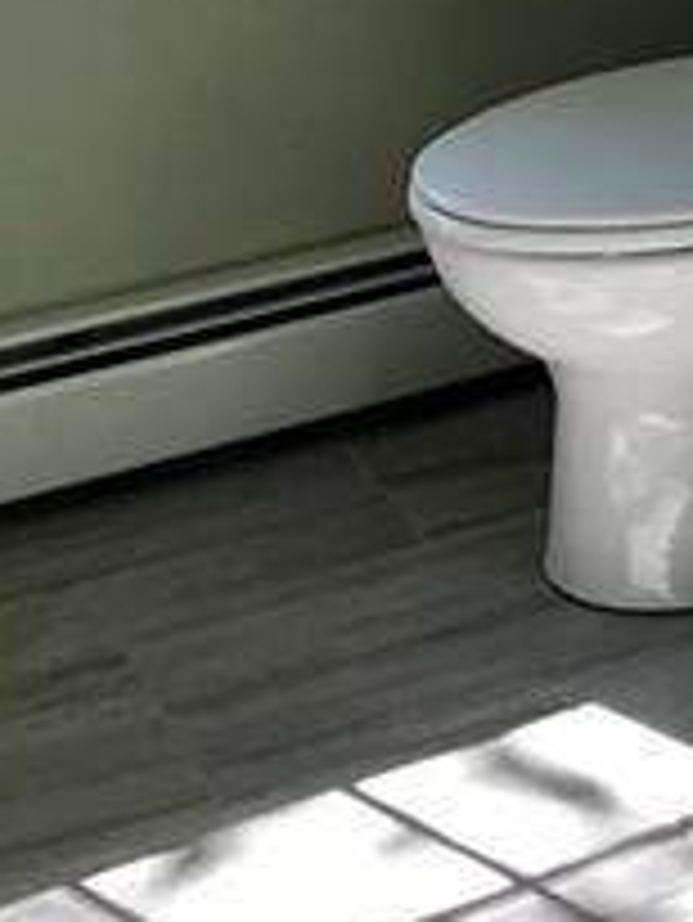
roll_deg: +1.0
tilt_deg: -10.0
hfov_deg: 13.5
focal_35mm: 105
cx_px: 927
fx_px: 2800
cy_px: -427
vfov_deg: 17.1
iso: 20
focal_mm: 3.99
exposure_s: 1/162
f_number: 1.8
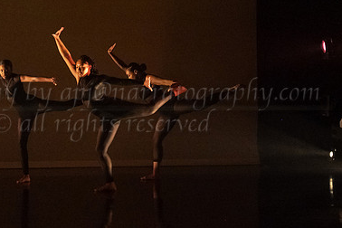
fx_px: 1472
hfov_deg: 13.2
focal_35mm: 155
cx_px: 99
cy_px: 134
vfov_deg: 8.9
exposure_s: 1/320
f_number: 3.2
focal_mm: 70
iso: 4000
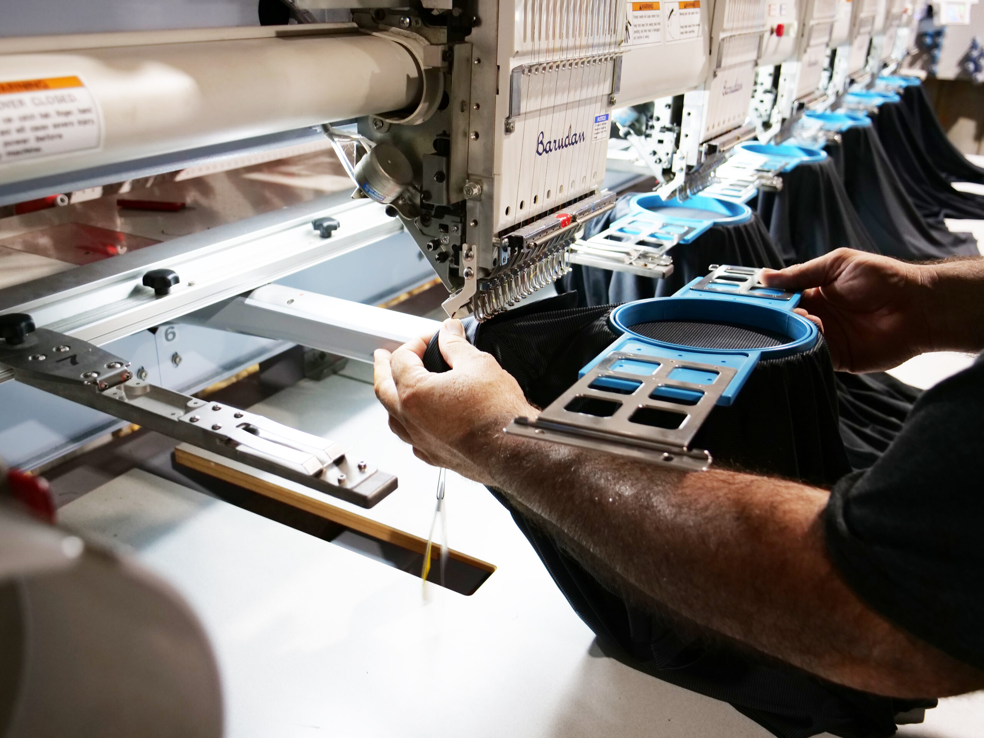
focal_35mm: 32
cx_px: 492
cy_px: 369
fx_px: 910
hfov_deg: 56.8
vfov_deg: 44.2
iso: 500
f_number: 3
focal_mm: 16
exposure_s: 1/60
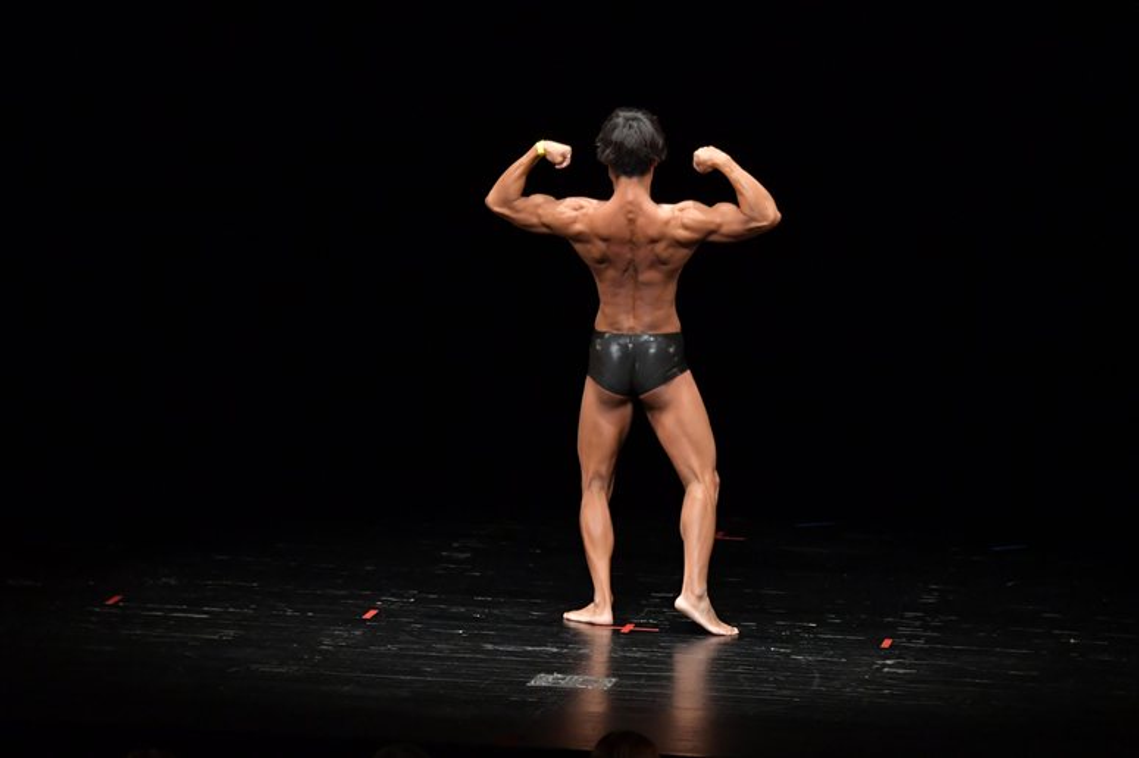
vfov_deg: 6.8
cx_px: 570
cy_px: 379
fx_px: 6388
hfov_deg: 10.2
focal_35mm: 202
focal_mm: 135
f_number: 5.6
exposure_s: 1/400
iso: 4000
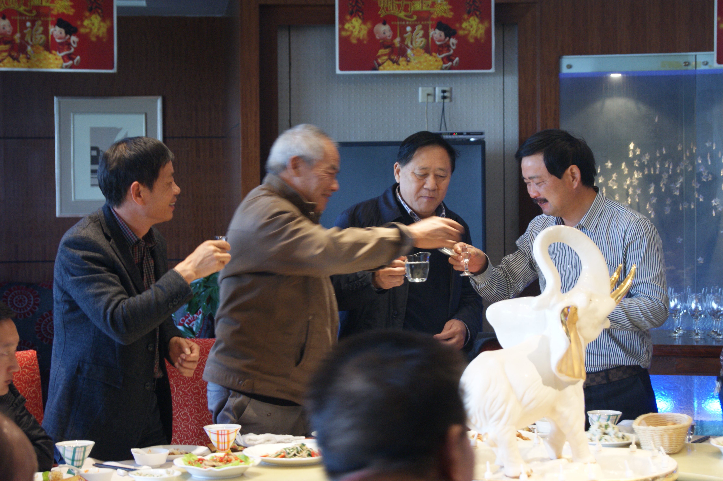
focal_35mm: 82
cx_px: 362
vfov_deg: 16.5
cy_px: 240
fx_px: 1656
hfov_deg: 24.6
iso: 400
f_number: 5.6
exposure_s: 1/15
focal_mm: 55
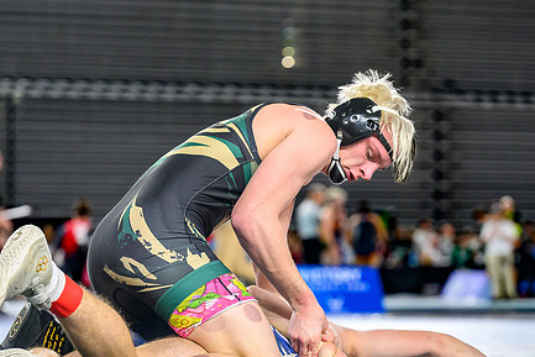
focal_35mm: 176
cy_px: 240
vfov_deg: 7.8
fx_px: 2616
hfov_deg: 11.7
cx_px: 276
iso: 2500
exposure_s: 1/800
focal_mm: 94
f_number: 2.8
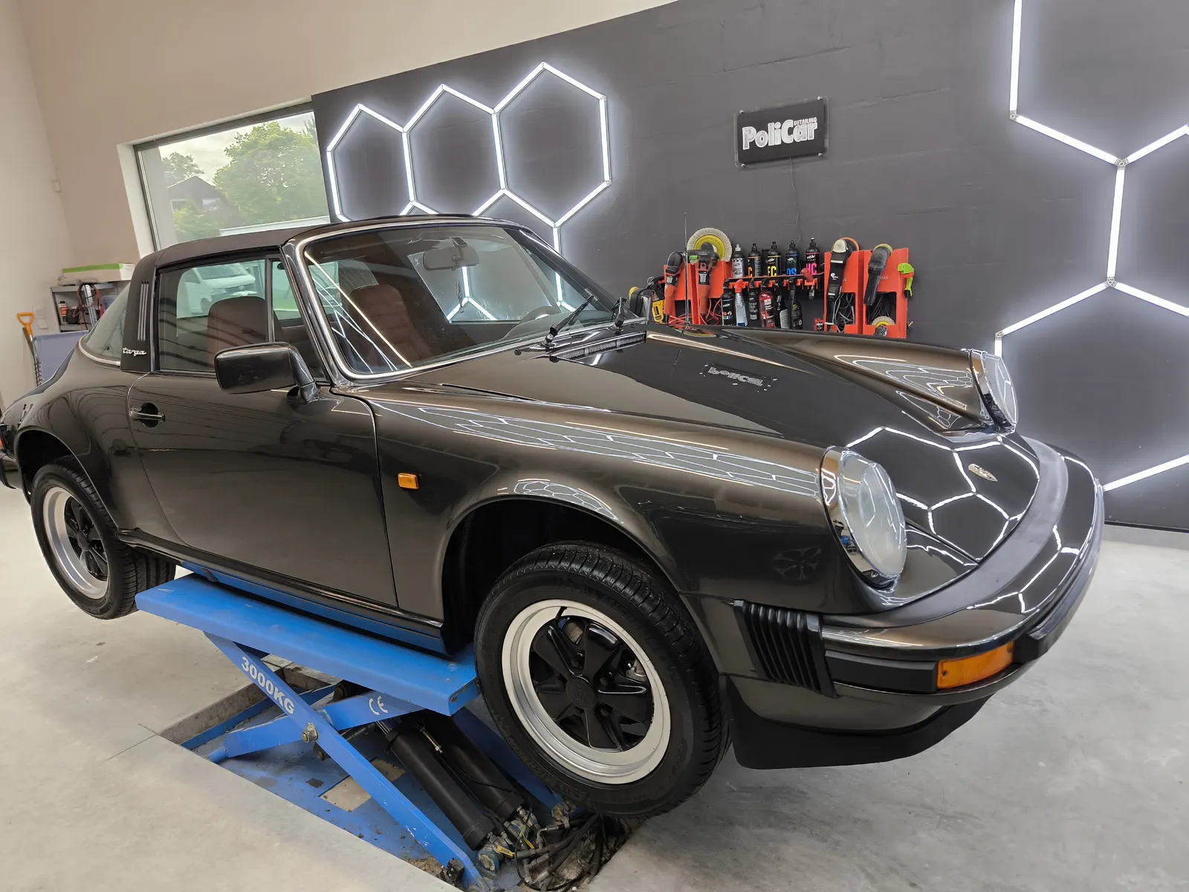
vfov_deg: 56.8
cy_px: 446
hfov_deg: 71.6
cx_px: 594
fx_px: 824
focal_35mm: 24
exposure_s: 1/100
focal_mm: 6.92
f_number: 1.9
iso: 100
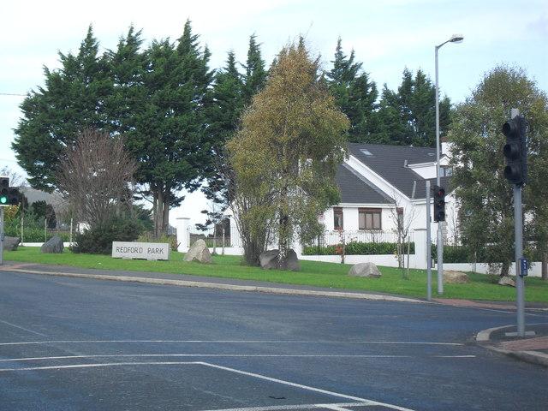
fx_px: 1219
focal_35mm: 77
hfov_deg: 25.3
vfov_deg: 19.1
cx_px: 274
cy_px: 206
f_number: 5
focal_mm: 13.6
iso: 100
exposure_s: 1/90
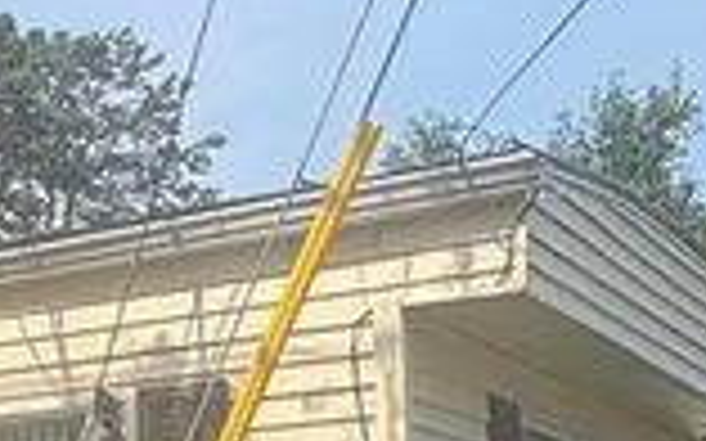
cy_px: 590
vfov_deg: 13.0
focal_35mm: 97
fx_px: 1866
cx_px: -594
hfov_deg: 17.2
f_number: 2.2
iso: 50
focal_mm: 2.22
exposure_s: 1/1832
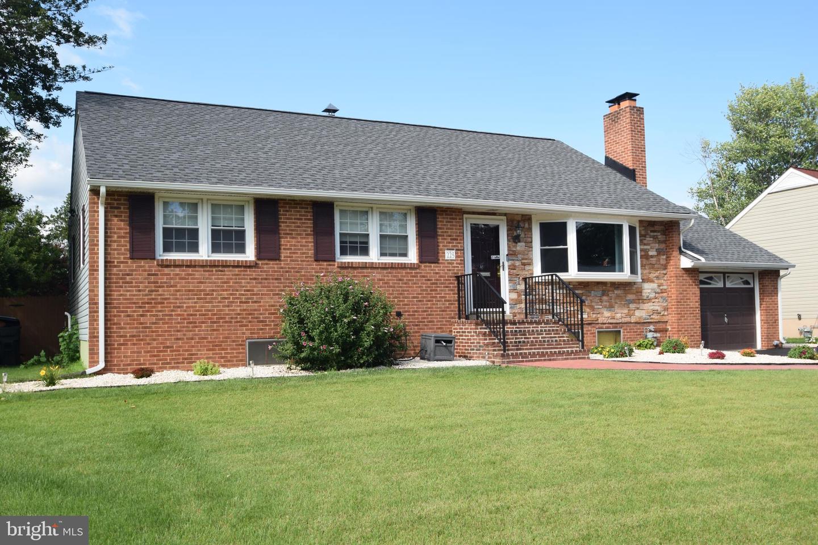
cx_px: 409
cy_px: 272
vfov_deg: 41.7
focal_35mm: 32
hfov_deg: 59.5
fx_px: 716
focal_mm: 21
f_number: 8
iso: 200
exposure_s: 1/250
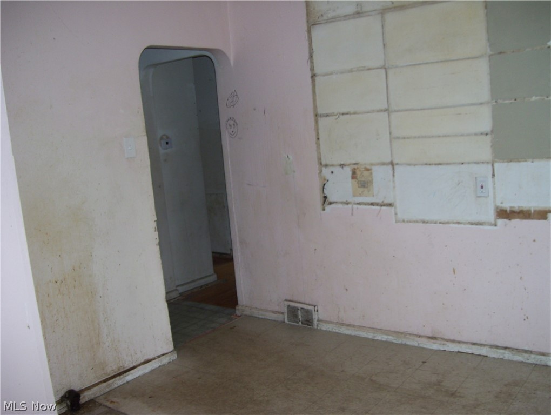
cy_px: 208
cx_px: 276
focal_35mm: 36
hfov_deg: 51.3
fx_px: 574
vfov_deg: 39.7
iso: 80
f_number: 2.7
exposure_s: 1/60
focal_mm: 6
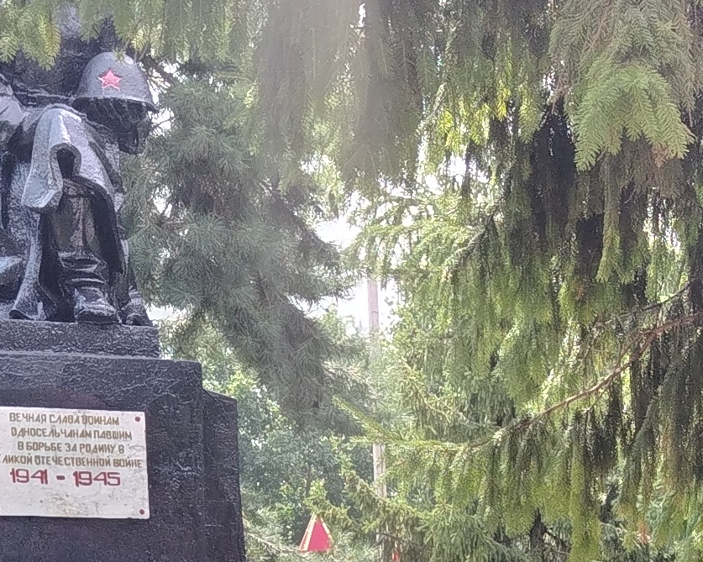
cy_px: 1025
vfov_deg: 12.5
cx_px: 863
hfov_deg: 16.4
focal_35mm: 112
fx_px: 2329
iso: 100
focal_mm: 5.25
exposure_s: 1/126
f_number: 1.75
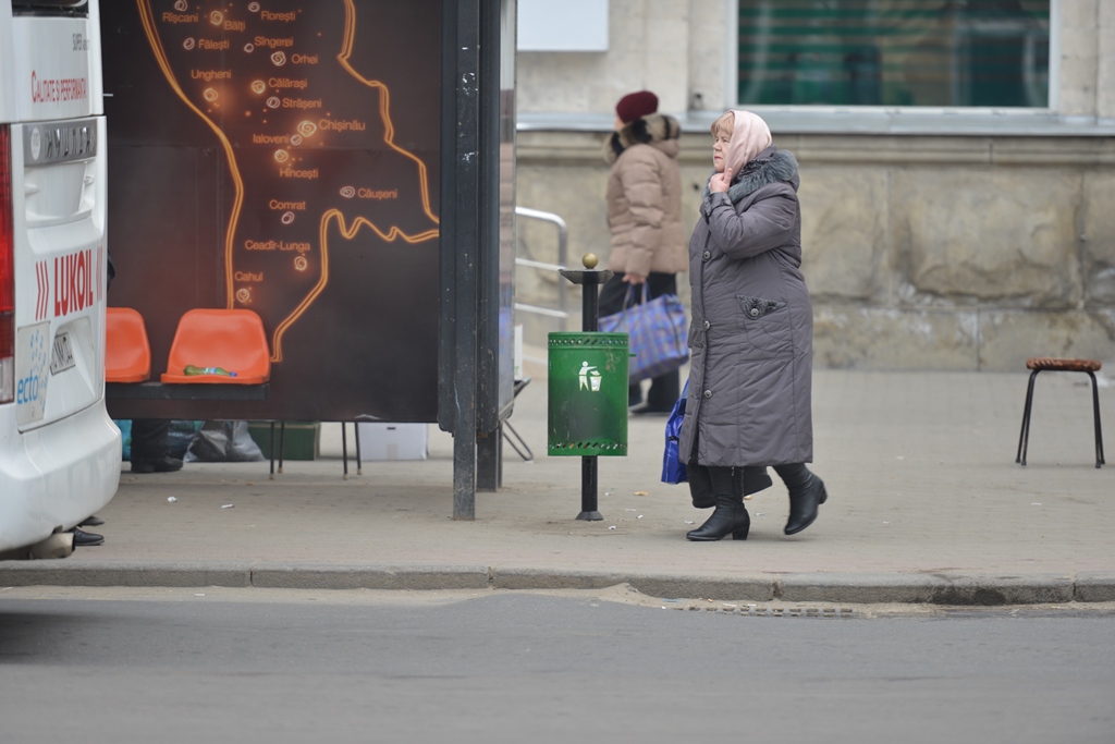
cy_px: 372
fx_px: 6195
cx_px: 558
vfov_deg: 6.9
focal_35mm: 200
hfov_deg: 10.3
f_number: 2.8
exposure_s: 1/125
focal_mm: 200
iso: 100
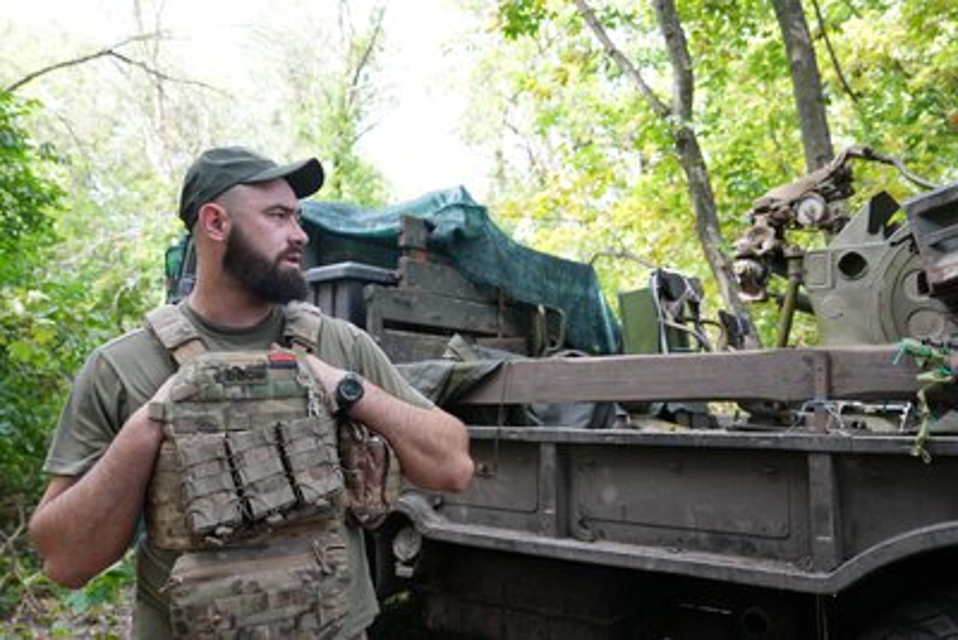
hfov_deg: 63.6
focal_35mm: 29
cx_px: 479
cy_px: 320
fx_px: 772
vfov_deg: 45.0
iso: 400
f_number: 4
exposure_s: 1/160
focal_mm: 29
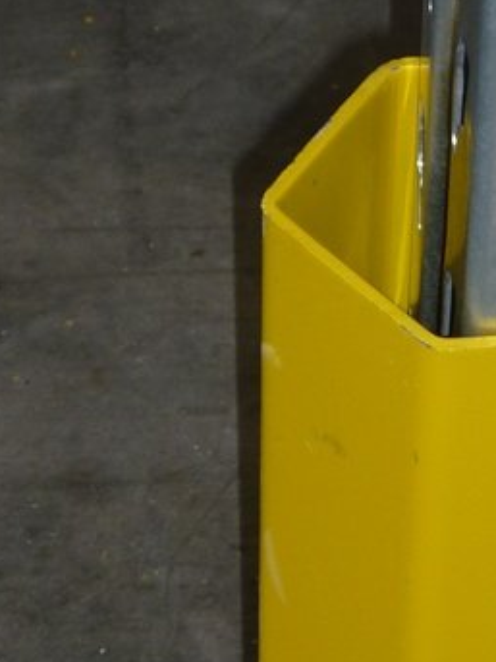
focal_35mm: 224
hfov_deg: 6.6
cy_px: 793
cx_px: 421
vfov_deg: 8.7
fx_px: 4282
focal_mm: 12.4
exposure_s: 1/40
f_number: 4.1
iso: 100
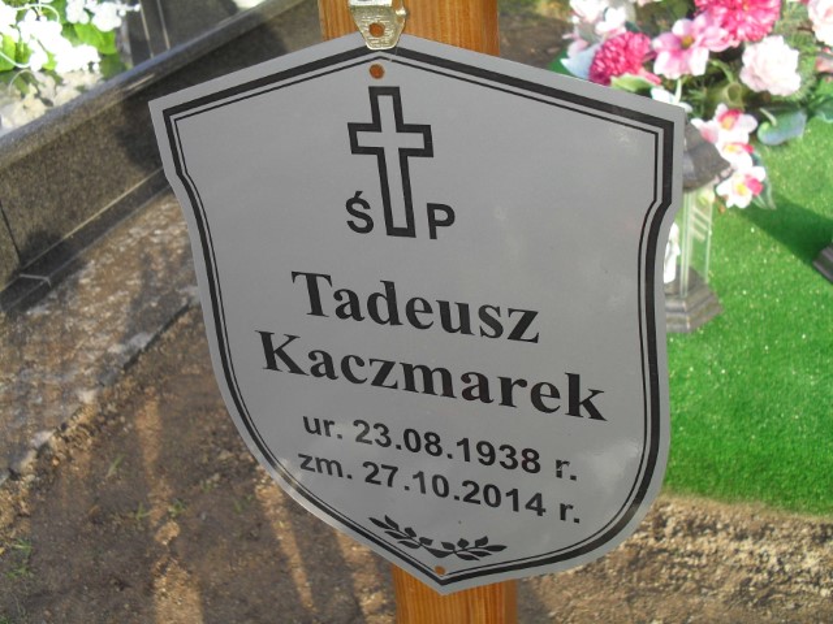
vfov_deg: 40.7
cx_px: 416
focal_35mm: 35
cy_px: 312
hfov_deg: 52.6
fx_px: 842
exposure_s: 1/250
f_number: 3.2
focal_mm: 6.3
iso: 100
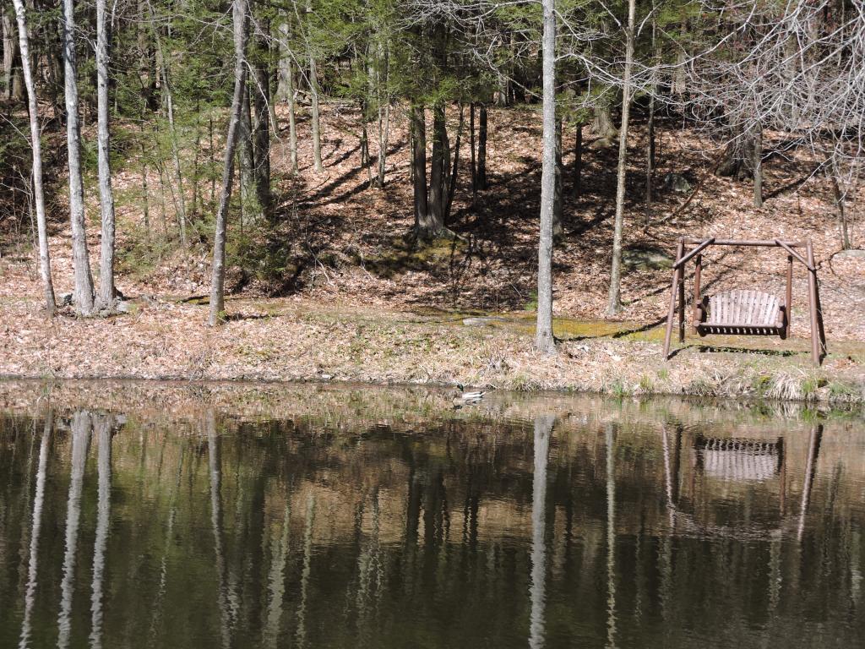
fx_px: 1749
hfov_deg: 27.8
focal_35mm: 70
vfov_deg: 21.0
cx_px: 432
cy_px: 324
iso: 100
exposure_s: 1/400
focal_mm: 12.5
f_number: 4.5
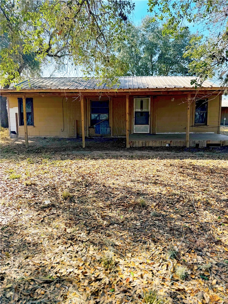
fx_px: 211
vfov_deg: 71.6
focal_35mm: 24
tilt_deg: -9.4
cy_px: 152
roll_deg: -0.2
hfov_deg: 56.8
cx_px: 114
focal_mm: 6.76
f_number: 1.78
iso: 80
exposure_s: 1/1010
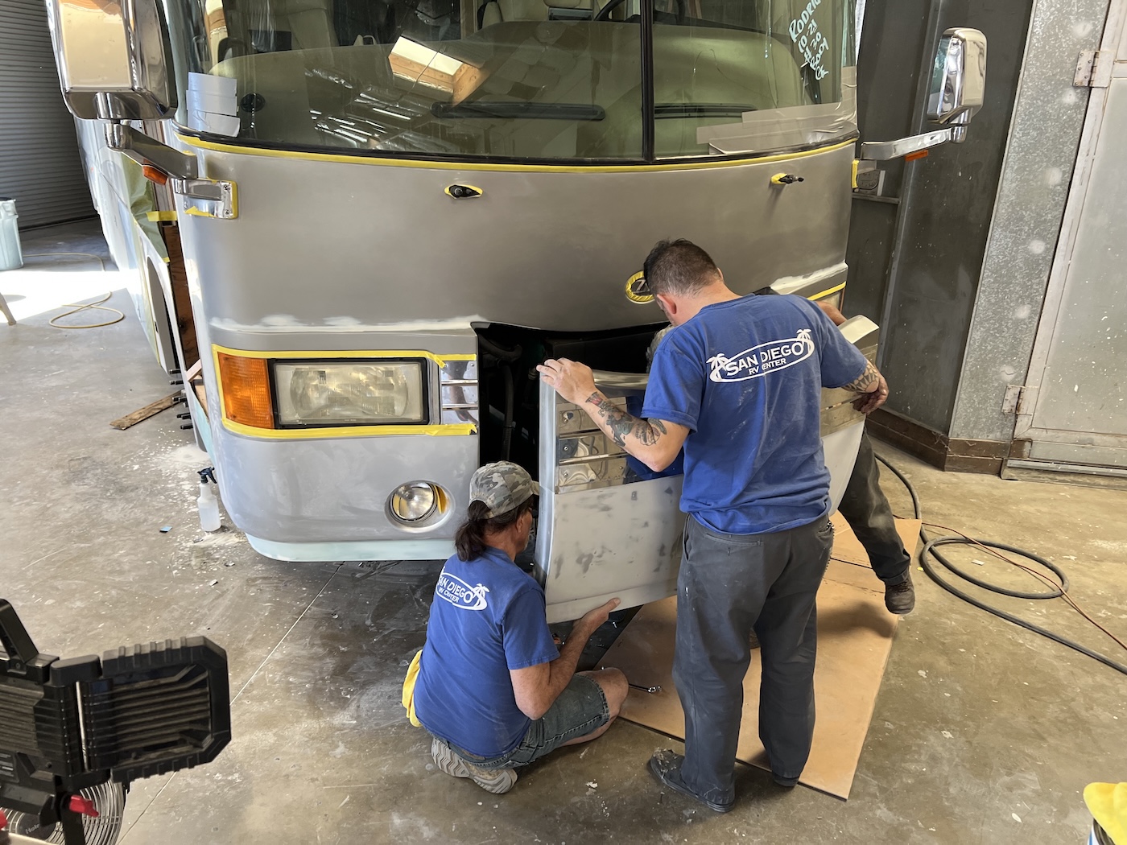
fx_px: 846
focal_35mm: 26
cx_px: 564
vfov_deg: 53.1
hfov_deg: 67.3
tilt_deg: -20.5
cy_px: 422
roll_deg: -0.8
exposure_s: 1/121
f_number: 1.5
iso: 125
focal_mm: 5.7
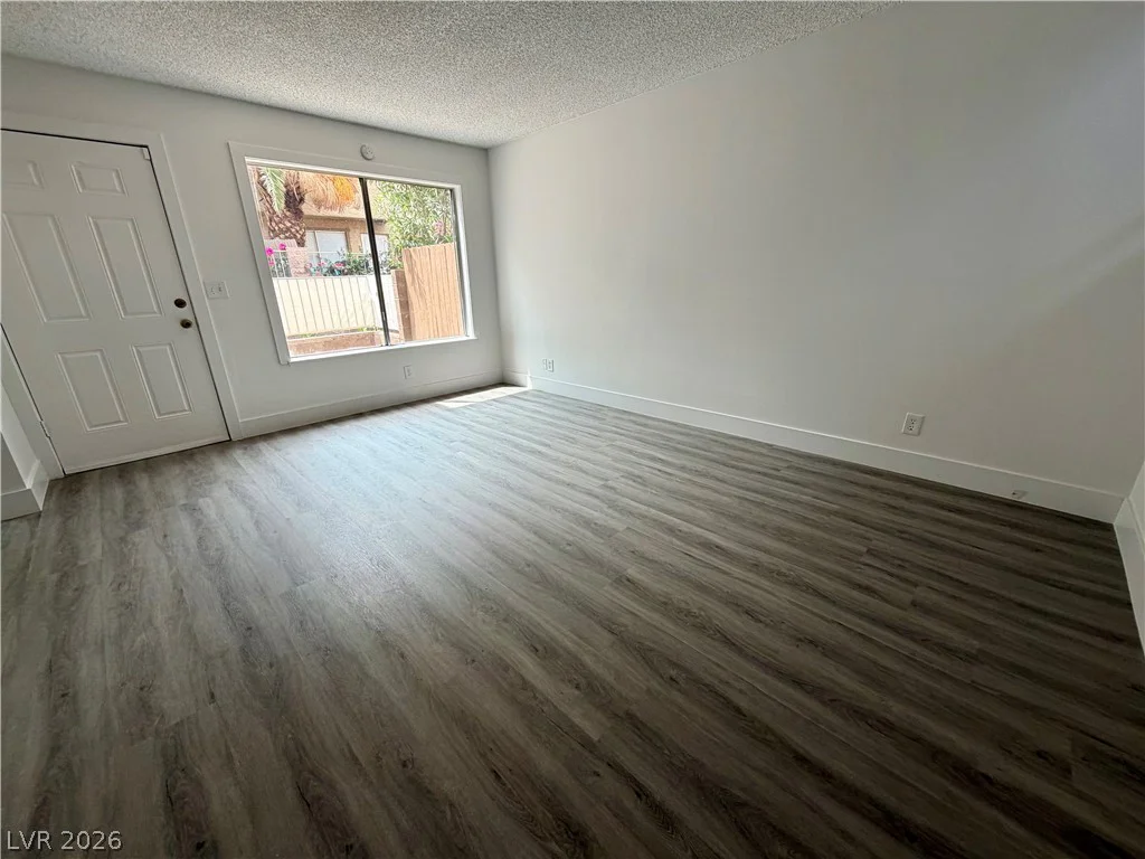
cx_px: 572
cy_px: 430
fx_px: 463
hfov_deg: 102.1
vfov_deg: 85.7
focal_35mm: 14
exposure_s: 1/121
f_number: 2.2
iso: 80
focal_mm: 2.22
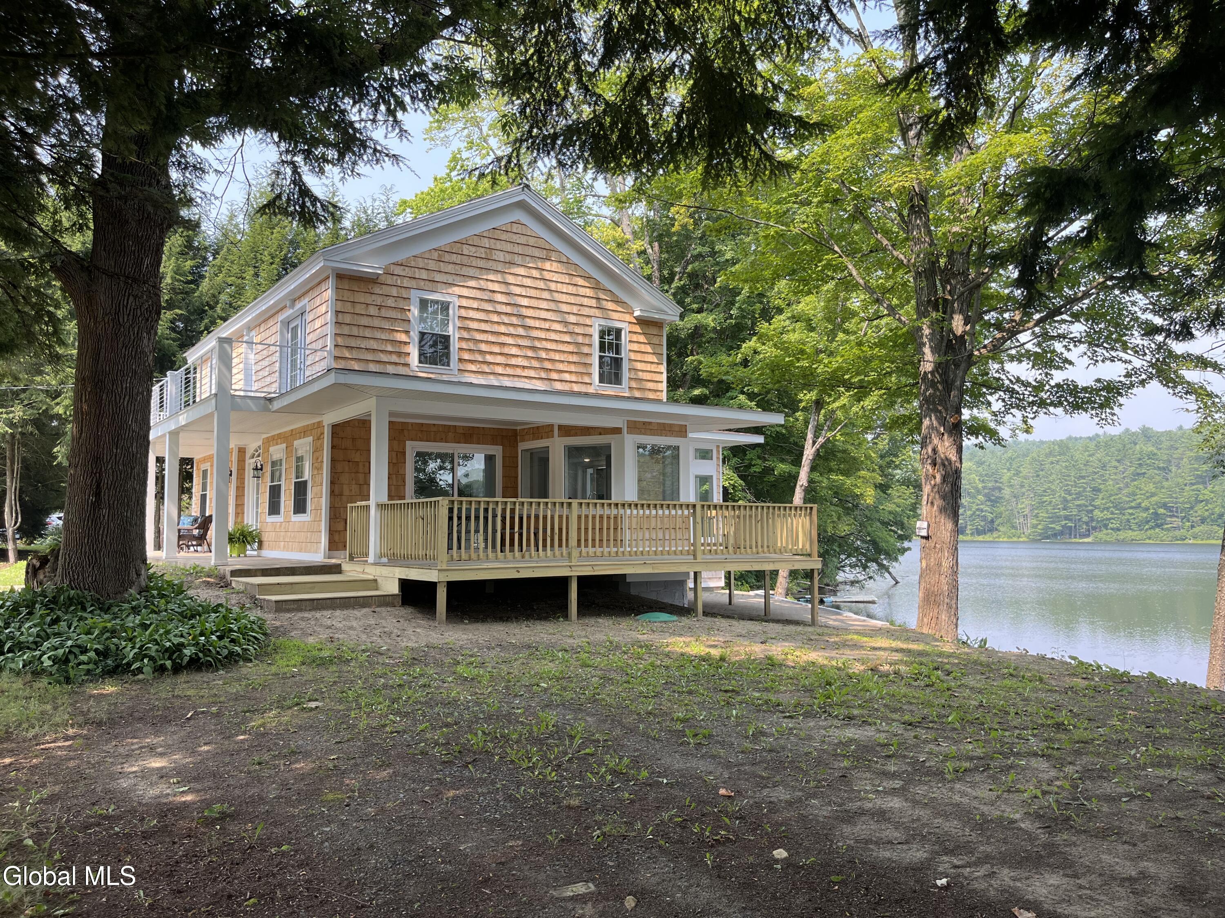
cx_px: 612
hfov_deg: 67.3
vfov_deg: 53.1
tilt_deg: +3.4
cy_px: 459
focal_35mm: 26
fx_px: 920
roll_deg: +0.2
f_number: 1.6
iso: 50
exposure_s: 1/639
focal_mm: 5.1
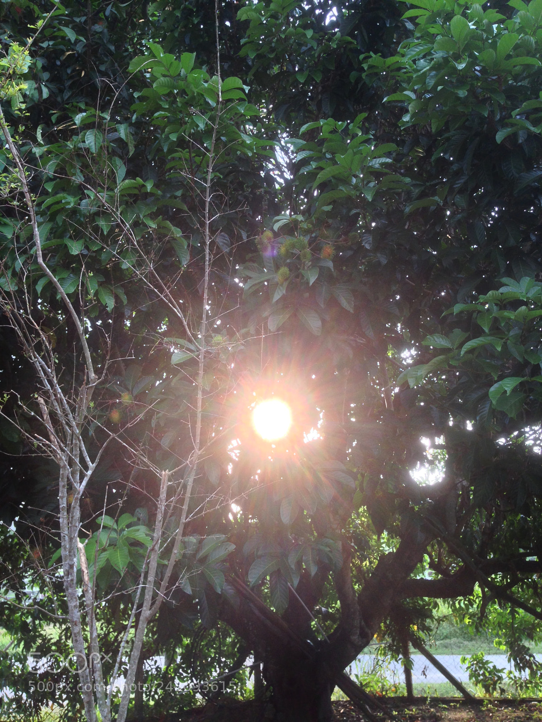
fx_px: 689
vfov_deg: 55.4
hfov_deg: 42.9
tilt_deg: +13.4
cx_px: 271
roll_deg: +2.9
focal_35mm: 33
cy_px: 361
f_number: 2.4
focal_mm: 4.12
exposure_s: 1/120
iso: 64
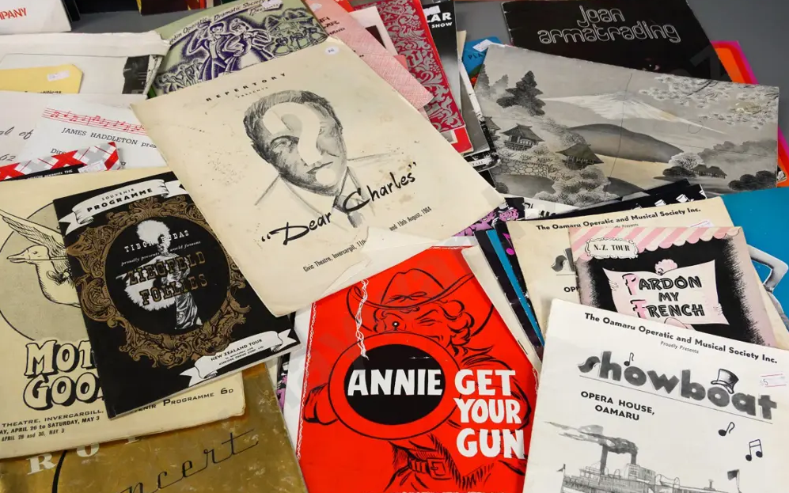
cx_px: 404
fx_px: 796
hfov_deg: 52.7
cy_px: 298
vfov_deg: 34.3
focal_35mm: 37
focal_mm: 17
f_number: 5.6
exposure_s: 1/80
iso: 1600
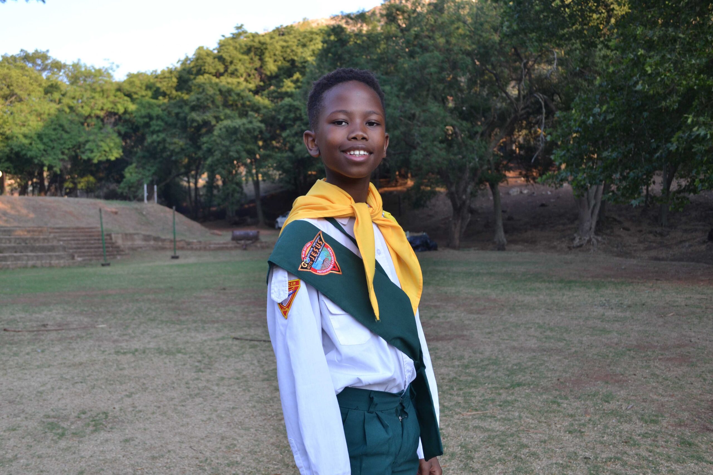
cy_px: 238
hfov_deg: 49.6
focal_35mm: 39
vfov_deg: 34.2
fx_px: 772
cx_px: 356
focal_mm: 26
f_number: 5.6
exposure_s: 1/125
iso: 220
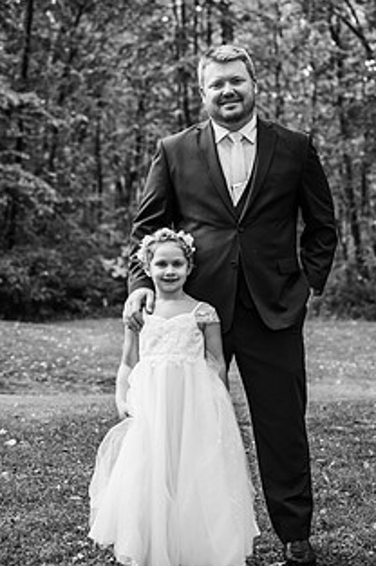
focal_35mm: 72
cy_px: 219
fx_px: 1130
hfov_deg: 18.9
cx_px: 197
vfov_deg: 28.0
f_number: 2.8
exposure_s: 1/400
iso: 200
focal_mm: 50
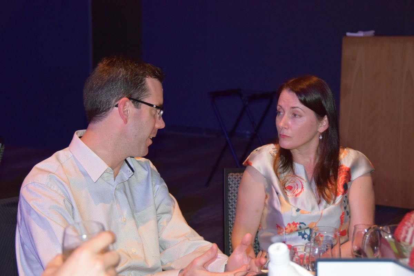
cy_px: 138
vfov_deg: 18.2
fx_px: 862
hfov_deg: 27.0
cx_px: 207
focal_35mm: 75
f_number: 4.8
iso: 3200
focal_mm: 50
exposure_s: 1/60
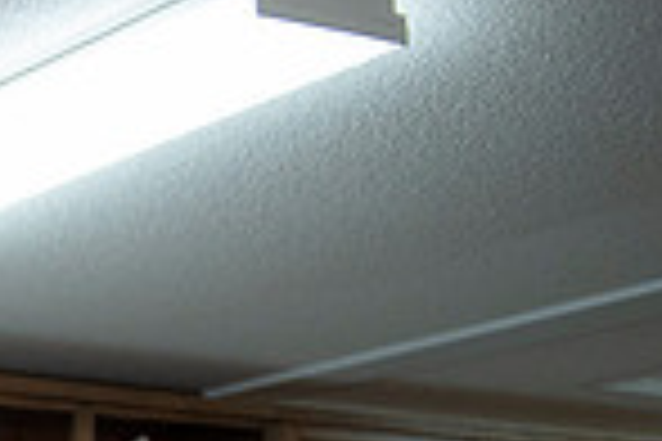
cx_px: -540
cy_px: 850
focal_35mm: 126
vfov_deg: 10.1
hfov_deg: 14.3
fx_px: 2317
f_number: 2.8
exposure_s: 1/125
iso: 1250
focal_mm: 32
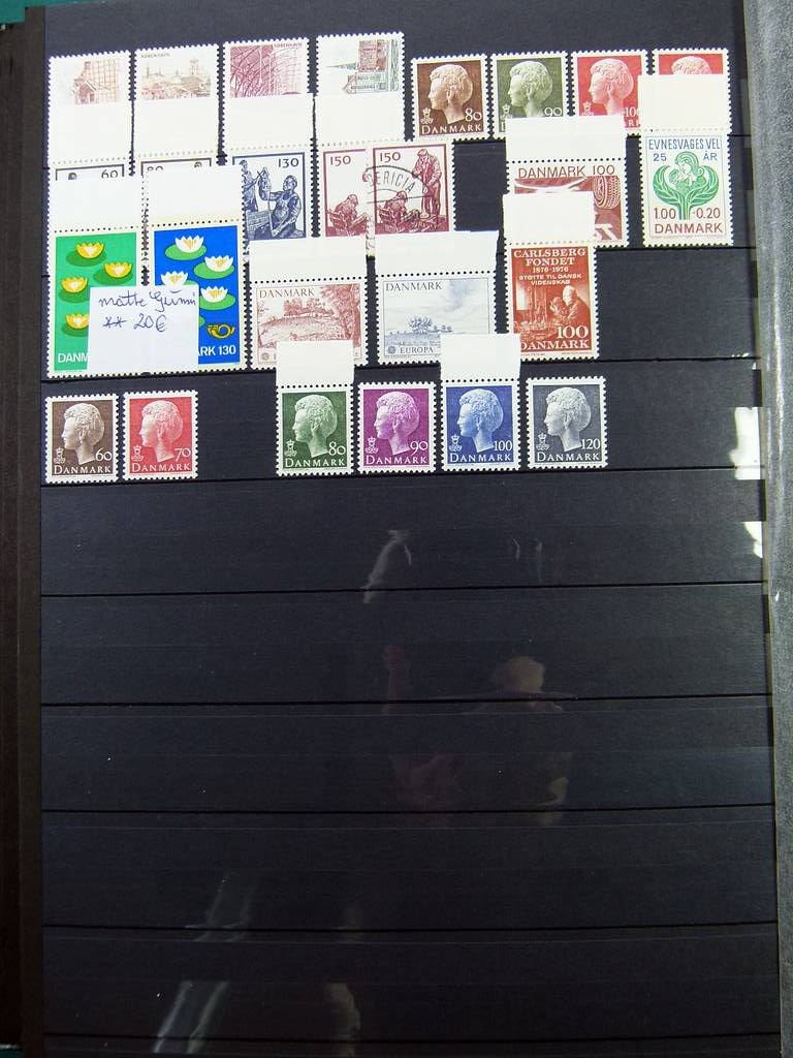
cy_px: 529
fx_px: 977
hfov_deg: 44.2
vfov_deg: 56.8
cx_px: 396
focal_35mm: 32
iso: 100
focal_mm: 5.8
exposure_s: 1/60
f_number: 3
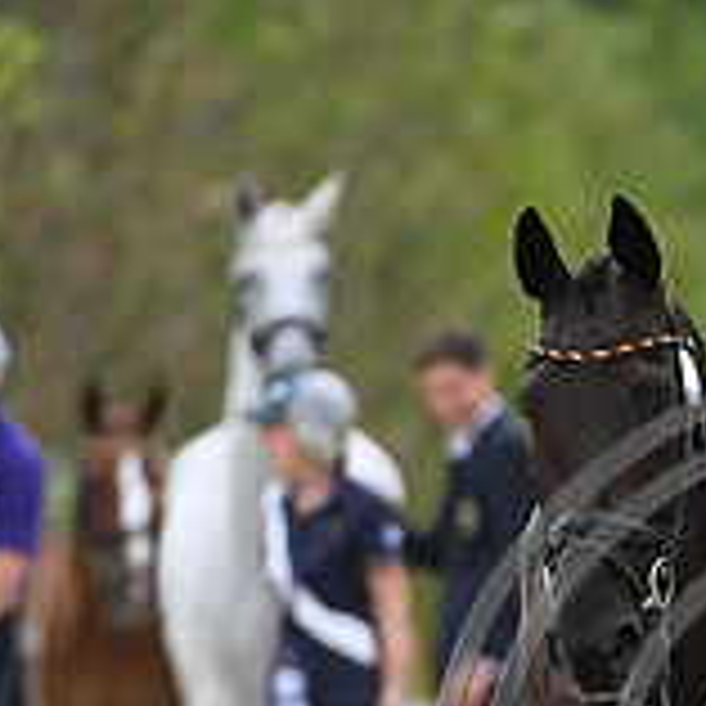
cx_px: 841
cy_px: 753
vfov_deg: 1.4
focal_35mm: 1260
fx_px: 29074
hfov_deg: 1.4
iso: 720
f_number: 5.6
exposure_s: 1/1600
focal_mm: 400
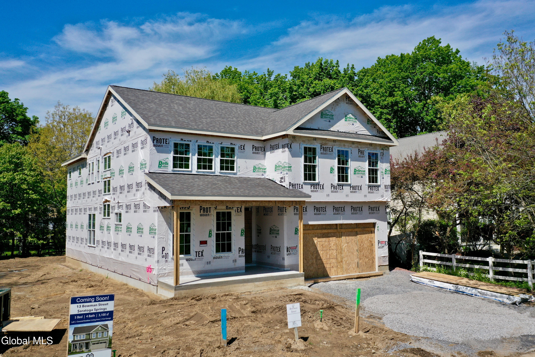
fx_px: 416
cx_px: 268
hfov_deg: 65.5
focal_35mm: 28
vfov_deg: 46.4
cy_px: 178
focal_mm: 10.26
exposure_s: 1/80
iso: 100
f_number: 4
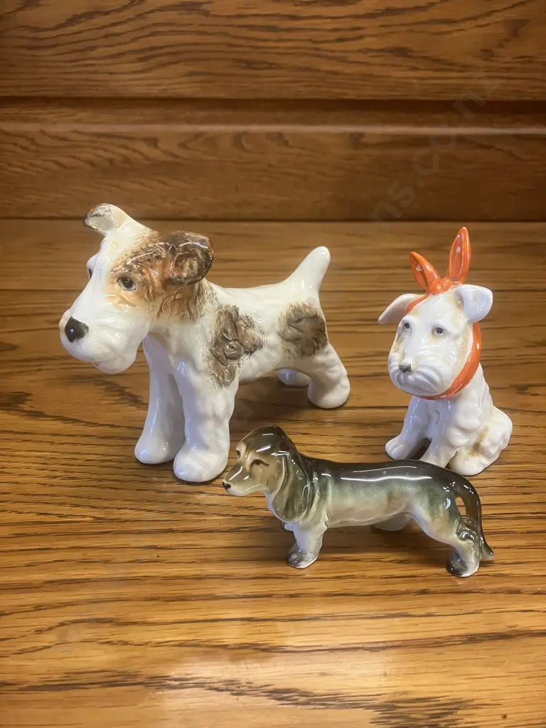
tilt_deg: -25.1
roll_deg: +0.5
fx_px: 589
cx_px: 273
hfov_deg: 49.7
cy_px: 364
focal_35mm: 28
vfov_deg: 63.4
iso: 200
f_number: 1.8
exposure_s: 1/50
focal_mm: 3.99
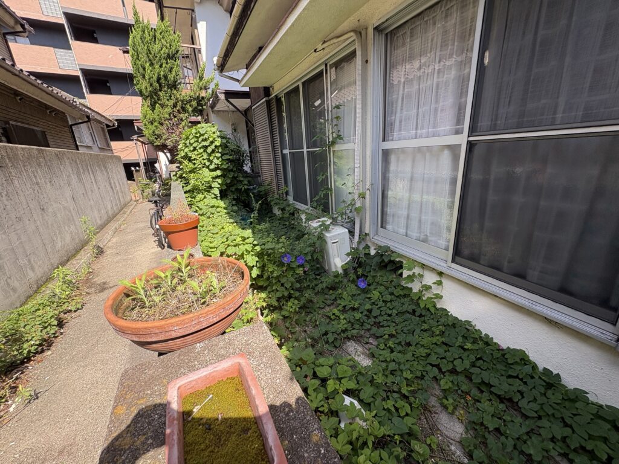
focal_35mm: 14
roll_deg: +4.3
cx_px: 310
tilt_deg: -16.3
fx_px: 250
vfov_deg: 85.7
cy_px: 232
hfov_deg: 102.1
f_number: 2.2
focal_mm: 2.22
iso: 40
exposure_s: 1/303
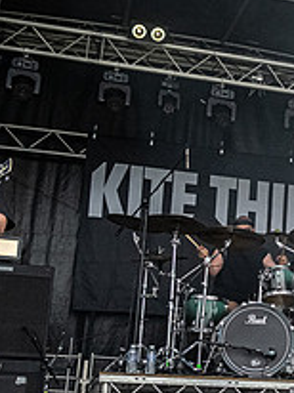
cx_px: 400
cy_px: 221
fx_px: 862
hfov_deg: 17.9
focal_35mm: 76
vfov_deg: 25.7
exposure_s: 1/1250
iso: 800
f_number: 4
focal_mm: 12
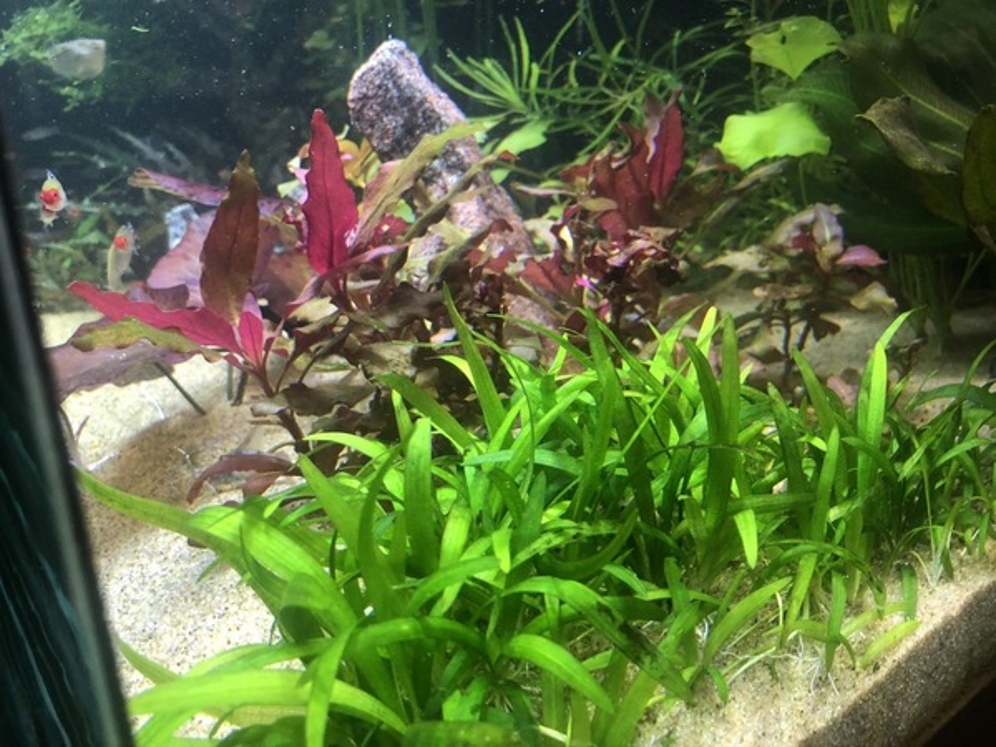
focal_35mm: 28
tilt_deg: -16.3
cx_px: 498
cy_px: 374
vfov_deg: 49.7
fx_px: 806
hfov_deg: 63.4
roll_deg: +3.5
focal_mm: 4
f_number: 1.8
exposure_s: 1/27
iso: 40
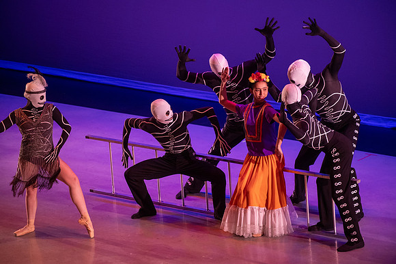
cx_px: 198
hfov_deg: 10.3
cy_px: 132
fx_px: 2199
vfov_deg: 6.9
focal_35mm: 200
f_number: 2.8
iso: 3200
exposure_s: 1/320
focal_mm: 200
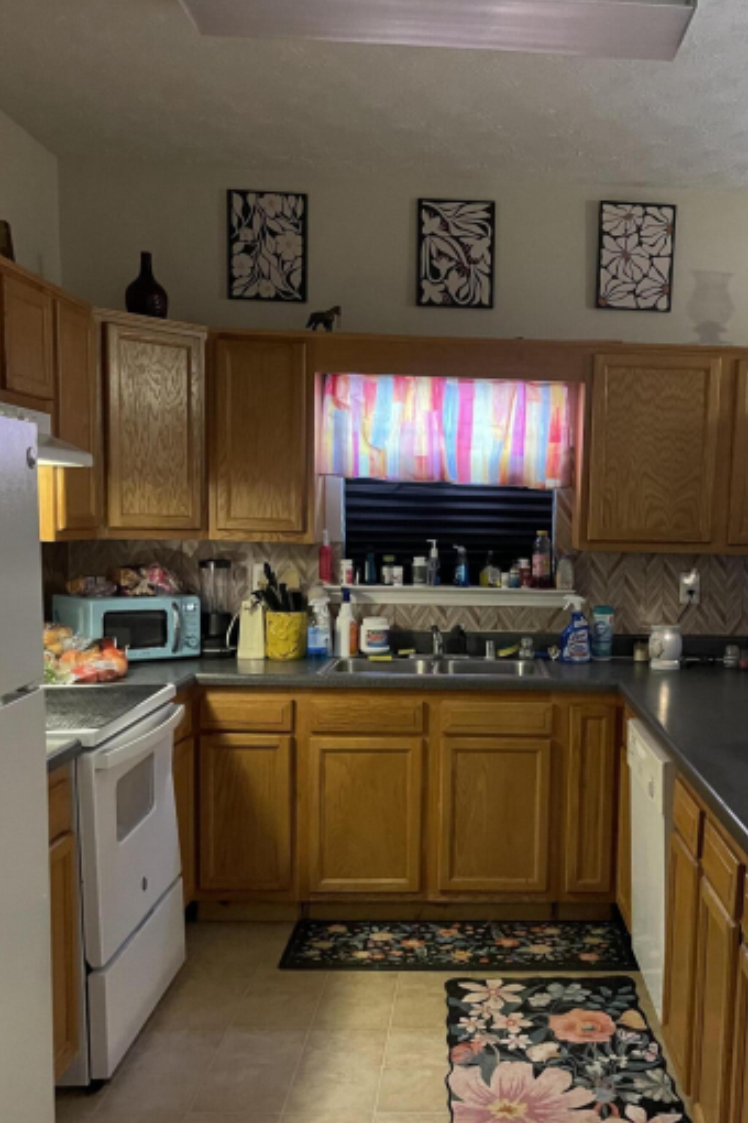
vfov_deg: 55.6
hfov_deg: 38.2
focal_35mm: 34
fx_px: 1060
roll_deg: -1.7
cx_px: 526
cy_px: 635
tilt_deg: -6.4
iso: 640
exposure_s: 1/30
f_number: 1.6
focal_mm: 5.1
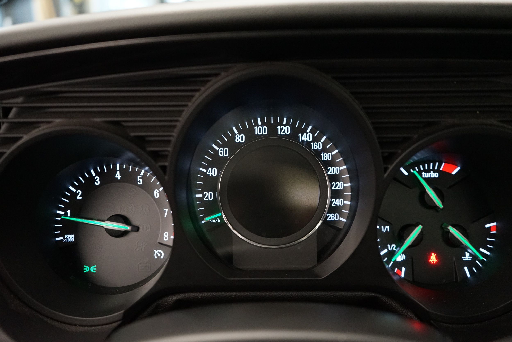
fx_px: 484
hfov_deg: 55.8
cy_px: 171
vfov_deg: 38.9
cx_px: 256
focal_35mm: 34
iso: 5000
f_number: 4
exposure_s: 1/60
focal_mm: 34
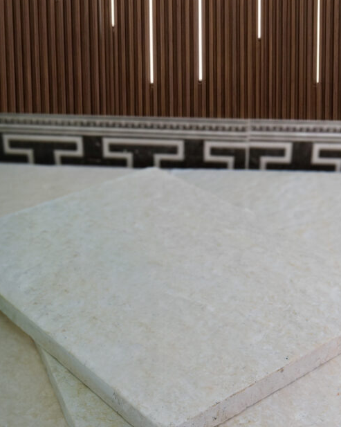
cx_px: 177
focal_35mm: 53
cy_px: 311
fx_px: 669
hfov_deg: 28.6
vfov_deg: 34.8
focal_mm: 34
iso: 125
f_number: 5
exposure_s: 1/125
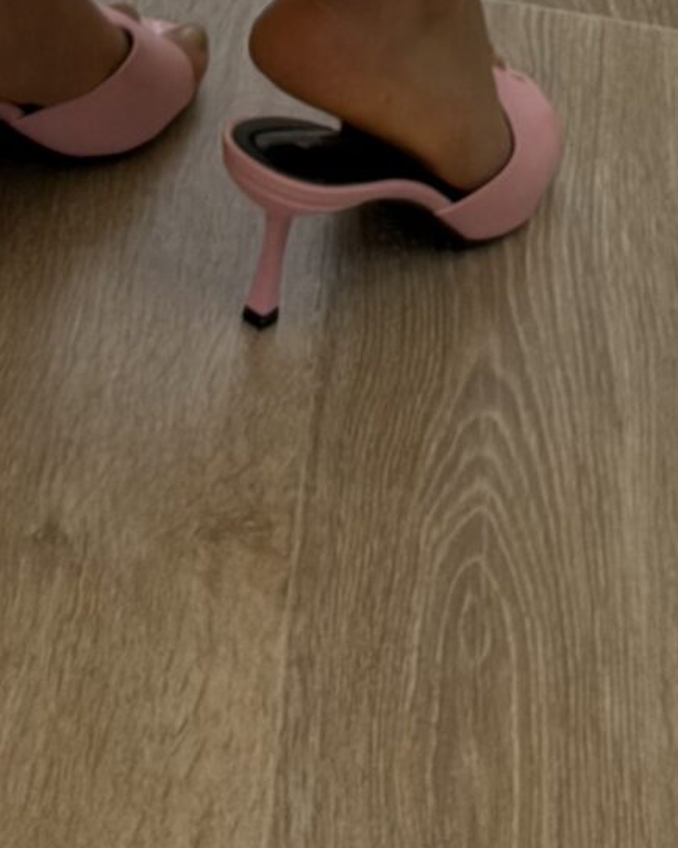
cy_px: -1006
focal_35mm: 221
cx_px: 62
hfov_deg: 7.0
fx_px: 5546
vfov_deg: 8.2
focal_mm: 6.76
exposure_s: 1/100
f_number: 1.78
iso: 50
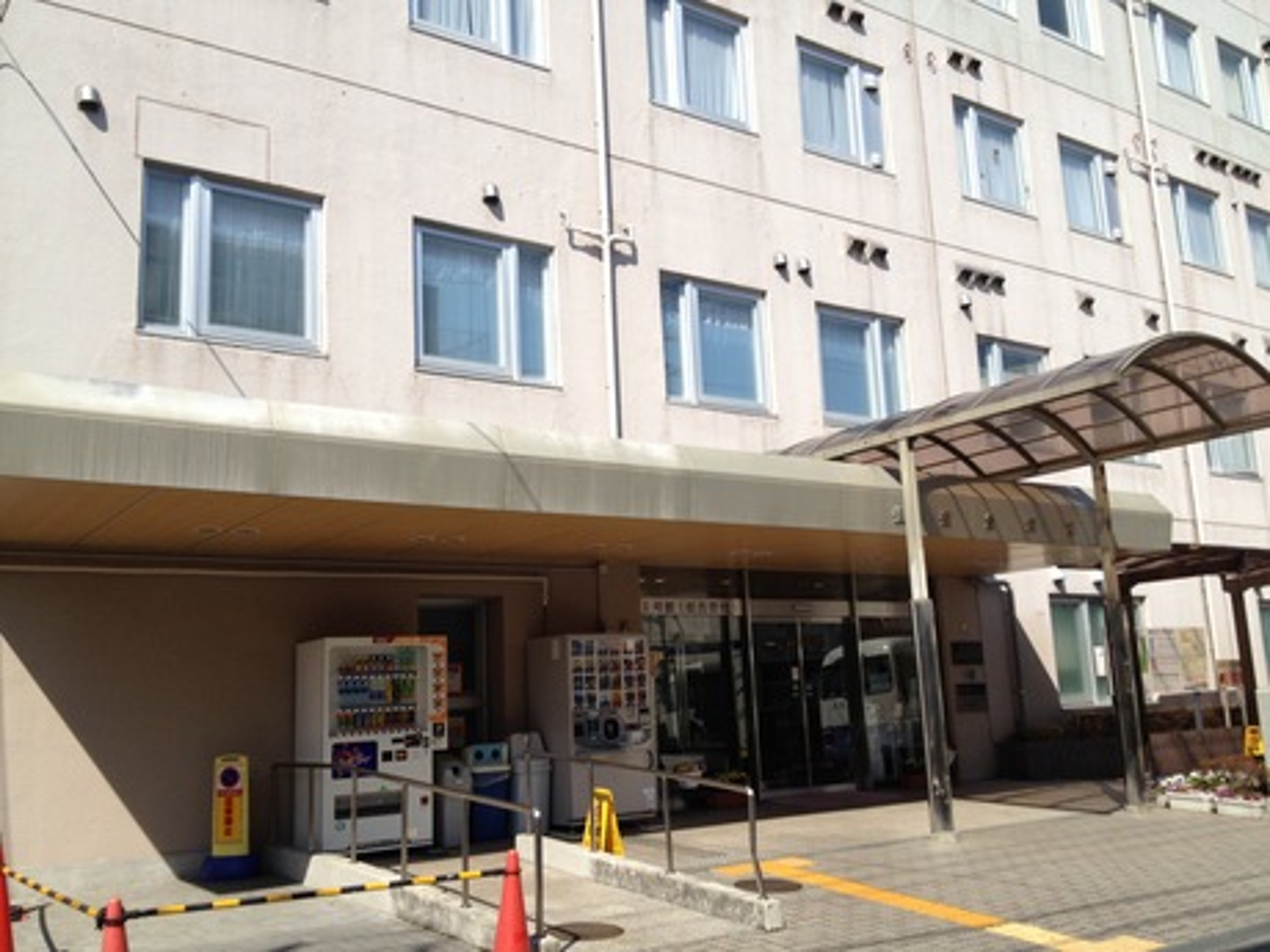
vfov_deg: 40.7
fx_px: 1284
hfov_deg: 52.6
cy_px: 476
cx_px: 635
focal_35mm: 35
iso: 64
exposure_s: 1/1623
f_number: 2.4
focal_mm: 4.28
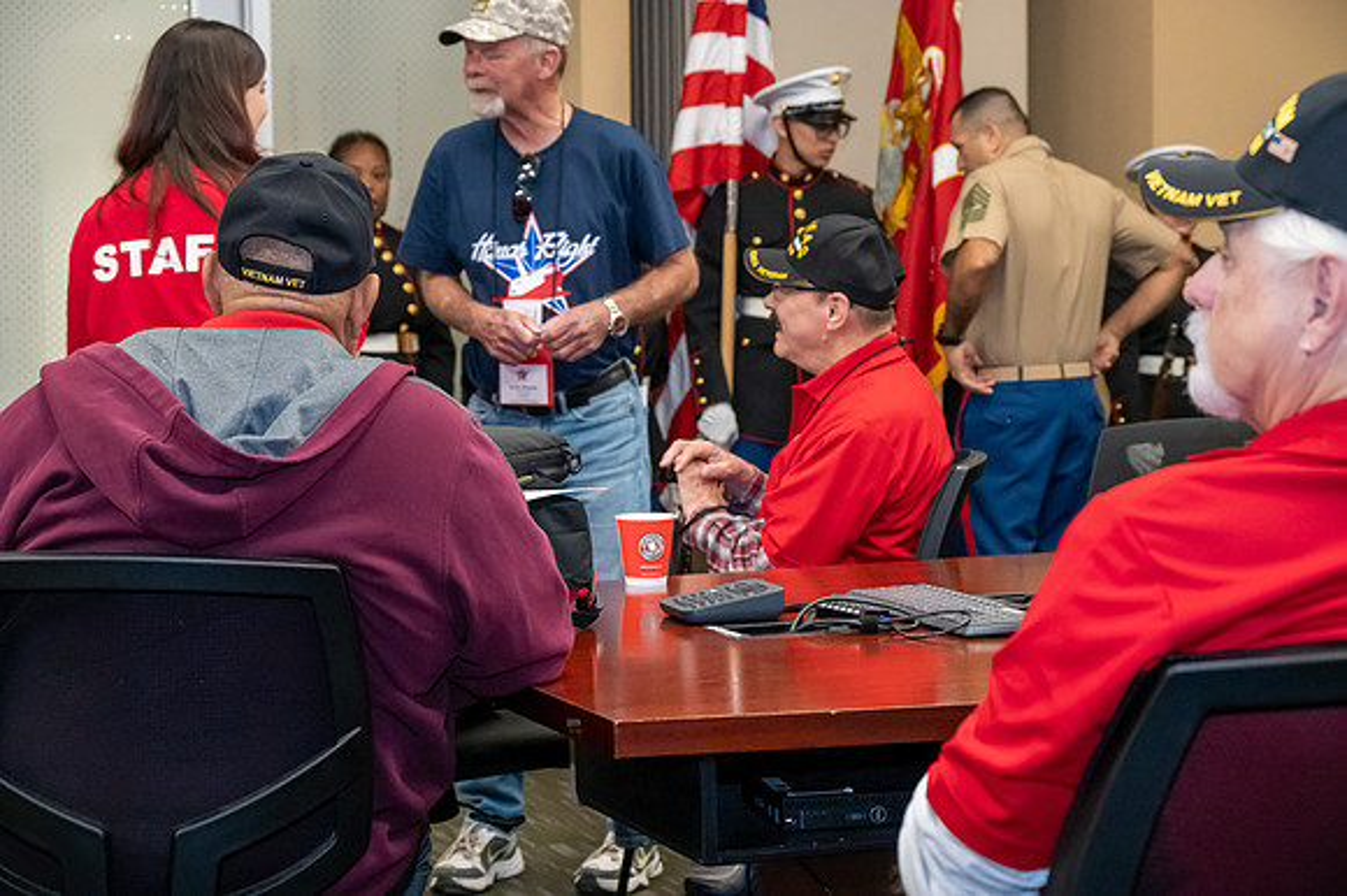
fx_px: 2431
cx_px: 674
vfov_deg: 20.9
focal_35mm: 65
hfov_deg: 31.0
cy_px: 448
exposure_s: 1/160
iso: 12800
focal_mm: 65
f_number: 6
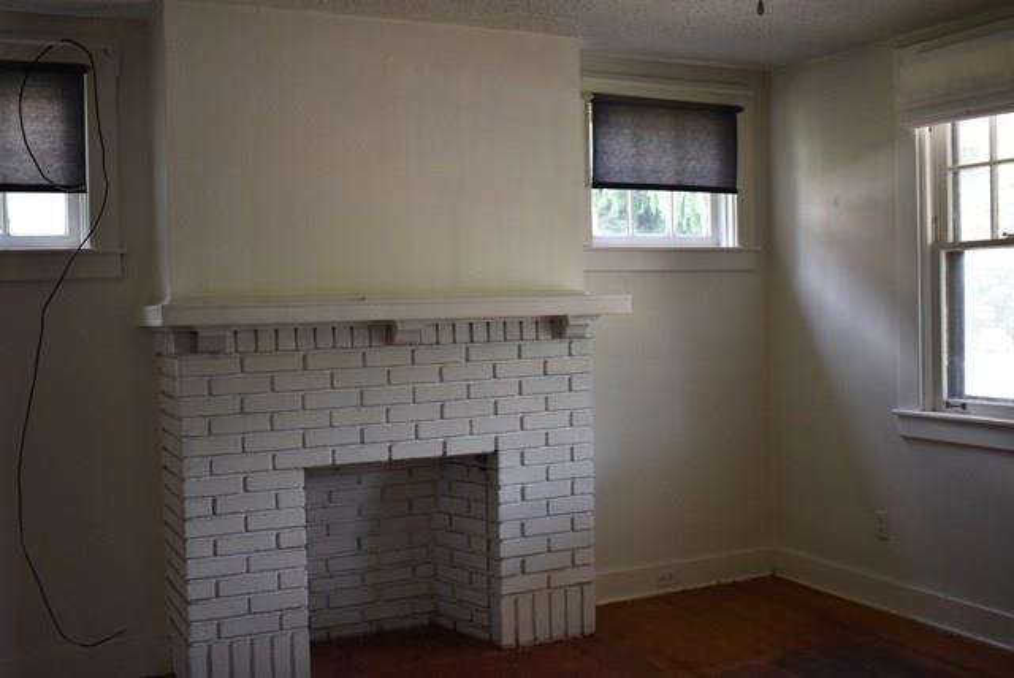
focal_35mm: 38
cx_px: 507
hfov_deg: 51.2
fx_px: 1057
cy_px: 339
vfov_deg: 35.6
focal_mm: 25
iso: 800
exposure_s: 1/200
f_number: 4
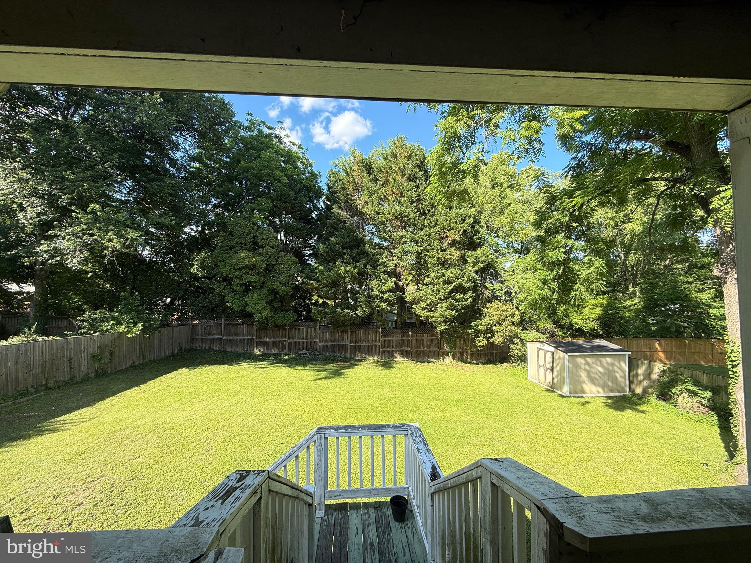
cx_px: 376
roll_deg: +0.8
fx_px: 304
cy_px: 282
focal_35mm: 14
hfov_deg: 102.1
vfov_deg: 85.7
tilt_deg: +2.2
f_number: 2.2
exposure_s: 1/430
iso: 50
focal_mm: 2.22
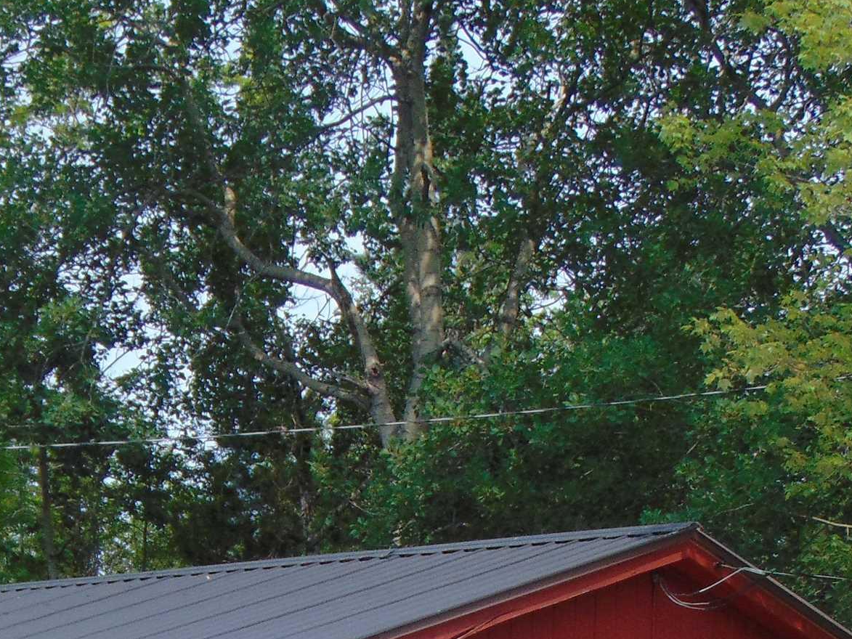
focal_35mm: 110
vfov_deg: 13.0
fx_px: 2708
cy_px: 818
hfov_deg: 17.7
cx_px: 181
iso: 80
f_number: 3.3
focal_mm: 7.6
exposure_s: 1/800
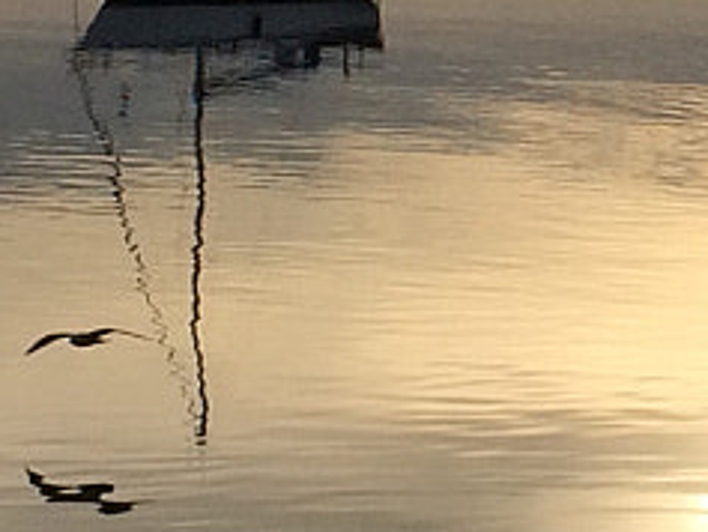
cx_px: 998
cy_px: 185
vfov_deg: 7.6
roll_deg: +0.7
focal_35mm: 196
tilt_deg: -5.4
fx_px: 4011
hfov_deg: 9.8
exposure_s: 1/2933
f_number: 2.2
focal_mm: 4.15
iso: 32
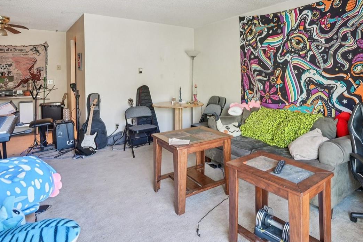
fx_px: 232
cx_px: 237
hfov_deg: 74.2
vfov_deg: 53.7
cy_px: 76
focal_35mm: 23
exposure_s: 1/4
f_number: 8
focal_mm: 10
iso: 800
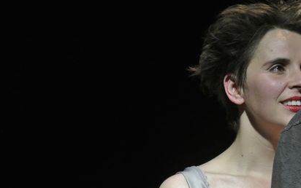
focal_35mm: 396
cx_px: 243
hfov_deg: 5.3
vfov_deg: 3.3
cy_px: 119
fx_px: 3250
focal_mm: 74.3
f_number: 4.8
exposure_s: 1/80
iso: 1400
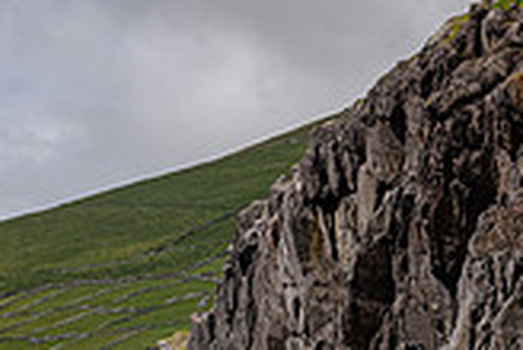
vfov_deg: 7.5
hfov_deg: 11.0
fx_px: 2649
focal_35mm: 182
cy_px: 445
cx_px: -141
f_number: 8
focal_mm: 48
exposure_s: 1/800
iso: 280
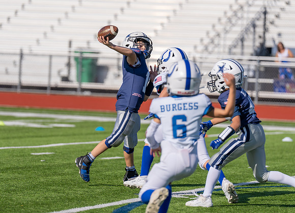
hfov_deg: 8.0
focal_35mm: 250
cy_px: 101
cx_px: 118
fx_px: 2106
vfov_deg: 5.8
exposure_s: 1/2000
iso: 100
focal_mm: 200
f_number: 3.5
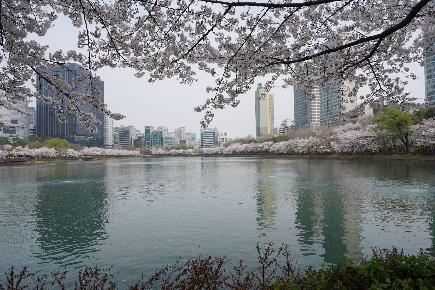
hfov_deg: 73.7
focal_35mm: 24
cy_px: 145
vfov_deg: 53.1
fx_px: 290
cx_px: 218
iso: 100
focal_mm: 24
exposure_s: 1/100
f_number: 14
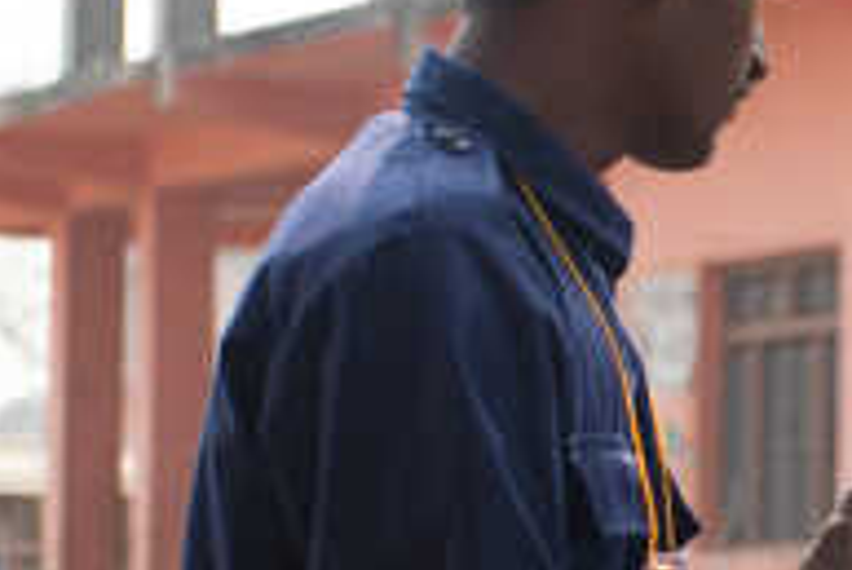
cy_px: 433
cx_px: 1276
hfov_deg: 6.2
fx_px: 7721
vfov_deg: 4.2
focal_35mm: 326
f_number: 4.5
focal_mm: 70
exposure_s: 1/640
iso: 200
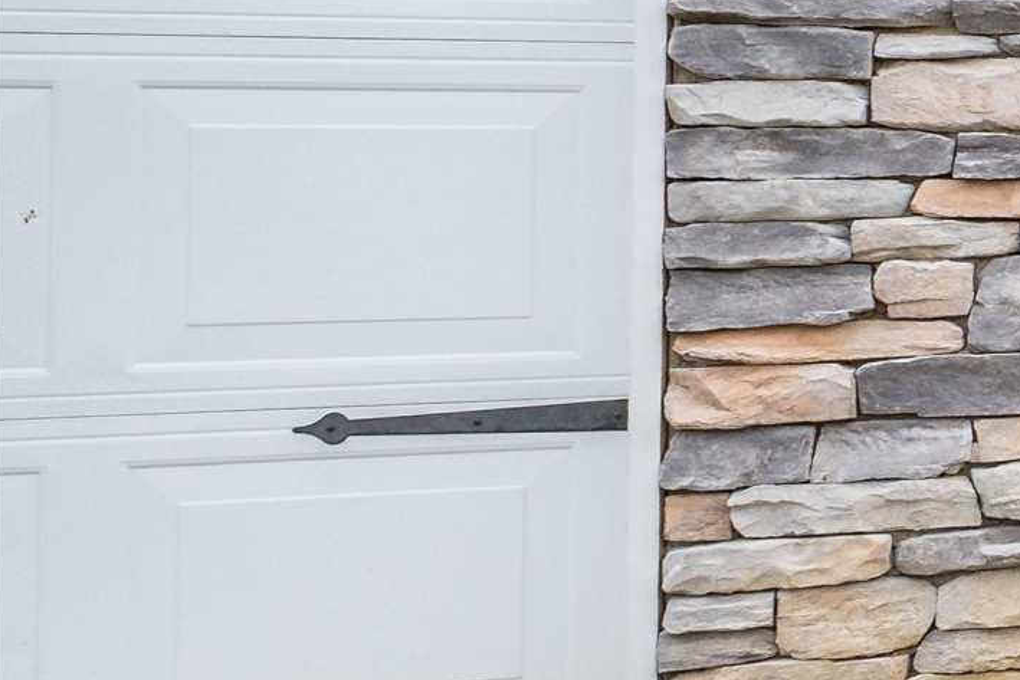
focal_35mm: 65
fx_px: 1842
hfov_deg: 17.4
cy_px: 142
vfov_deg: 20.7
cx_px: 2203
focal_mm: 10
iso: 1000
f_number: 7.1
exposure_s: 1/80
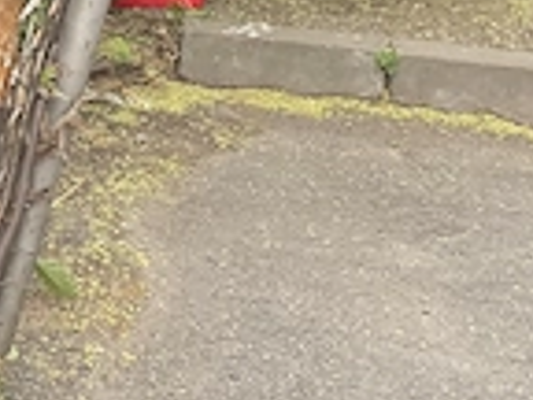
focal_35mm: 108
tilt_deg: -12.9
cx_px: -470
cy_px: -56
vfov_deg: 13.4
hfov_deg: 15.3
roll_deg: +0.3
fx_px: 1663
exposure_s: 1/208
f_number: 1.6
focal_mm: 4.2
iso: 32
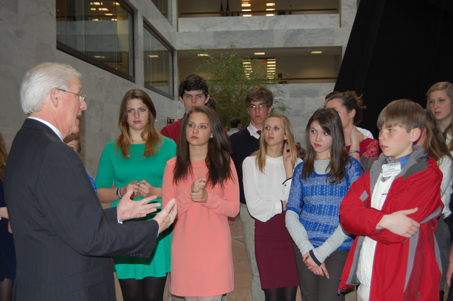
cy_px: 150
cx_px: 226
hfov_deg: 42.4
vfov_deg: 28.9
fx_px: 585
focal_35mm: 46
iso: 400
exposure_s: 1/60
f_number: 4.5
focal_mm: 31
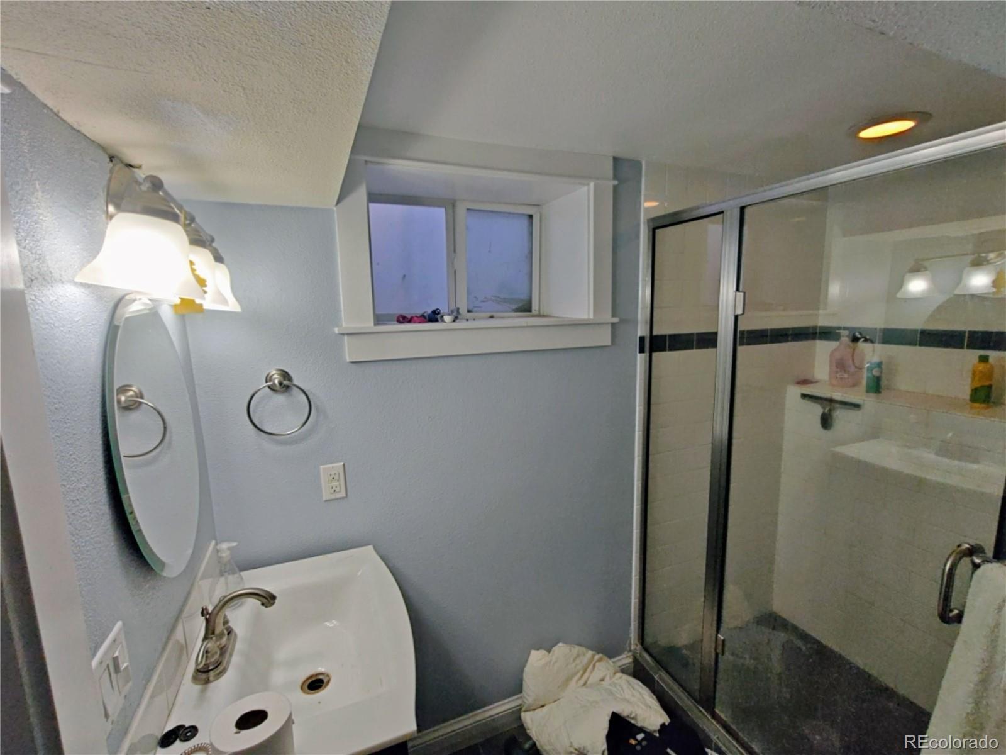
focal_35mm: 15
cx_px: 503
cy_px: 378
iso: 200
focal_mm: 2.3
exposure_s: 1/120
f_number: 2
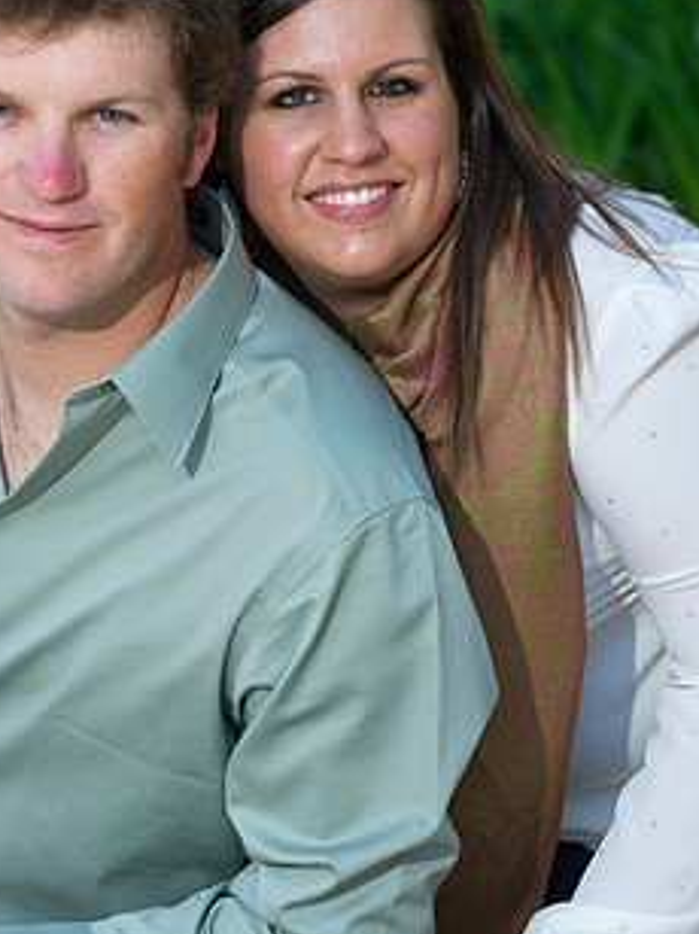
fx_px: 5119
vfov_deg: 10.4
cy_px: 402
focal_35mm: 190
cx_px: 260
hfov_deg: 7.8
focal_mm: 135
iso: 400
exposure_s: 1/100
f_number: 5
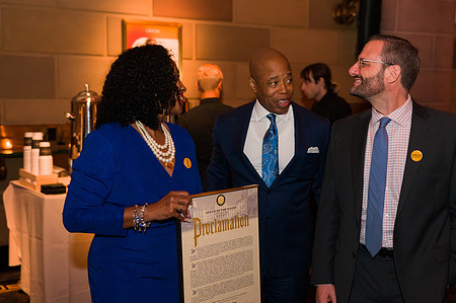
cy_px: 161
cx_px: 276
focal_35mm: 49
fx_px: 620
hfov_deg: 40.2
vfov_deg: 27.5
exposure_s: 1/200
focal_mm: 38
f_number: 4
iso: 3200
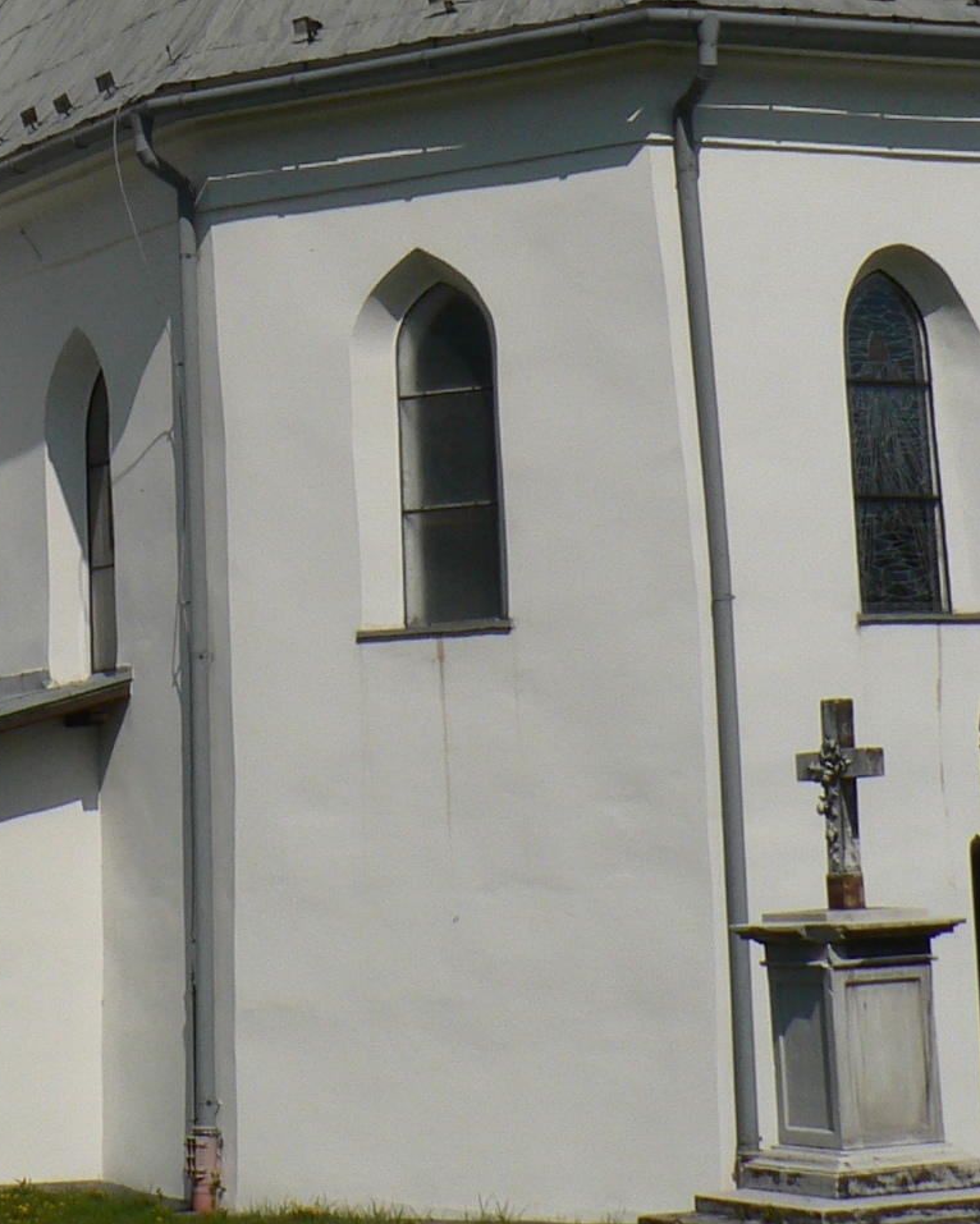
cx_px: -40
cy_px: -166
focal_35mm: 94
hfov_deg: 16.0
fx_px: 3407
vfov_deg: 19.4
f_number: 5.6
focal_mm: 6
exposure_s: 1/1300
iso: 80
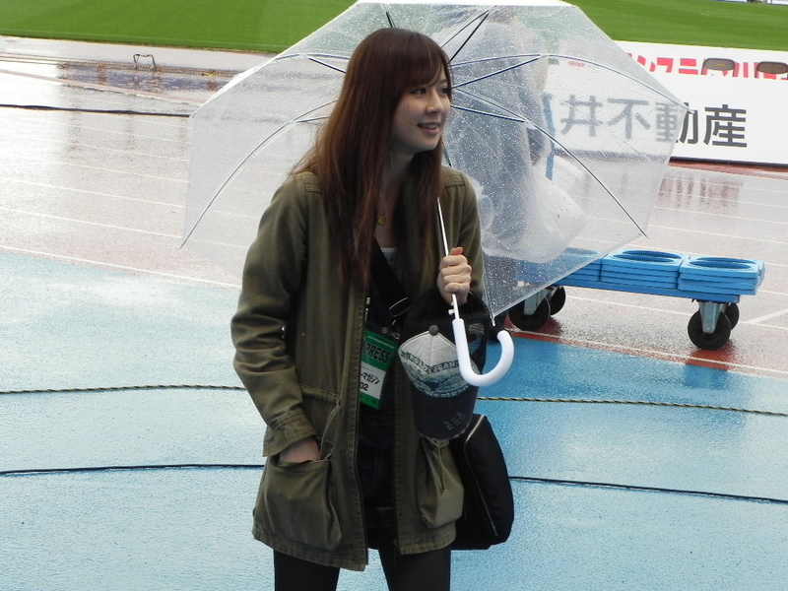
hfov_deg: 20.7
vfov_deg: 15.6
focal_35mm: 95
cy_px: 296
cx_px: 394
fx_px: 2163
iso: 160
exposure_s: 1/177
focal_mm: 16.9
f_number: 5
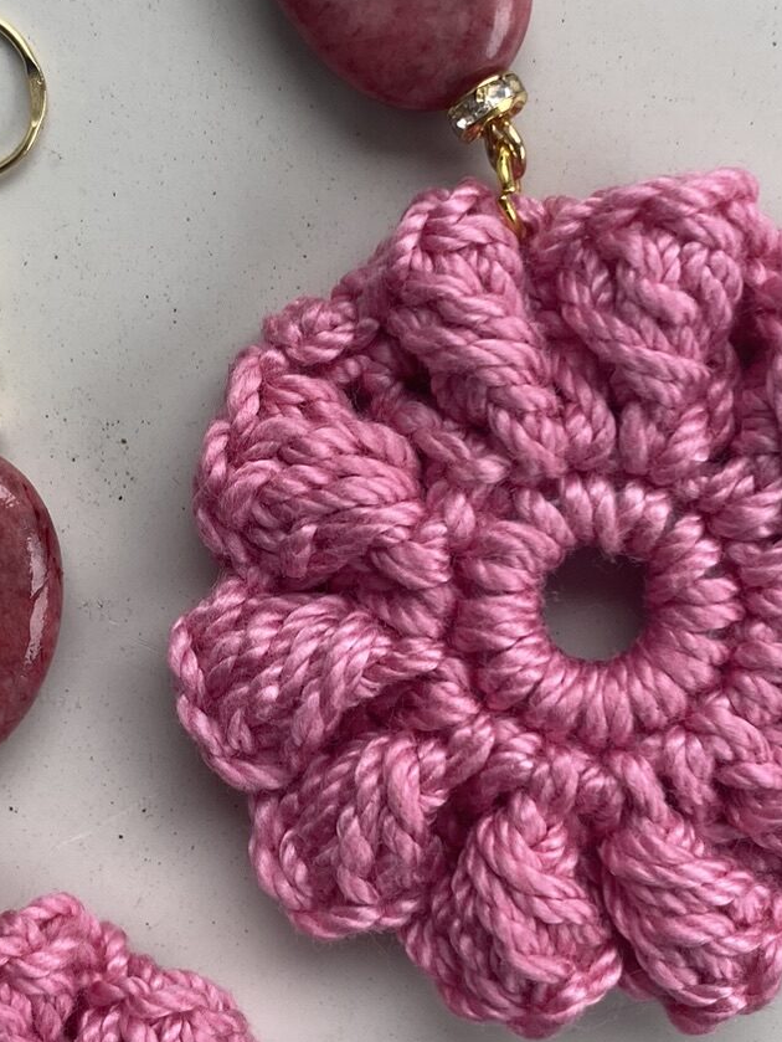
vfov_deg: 31.7
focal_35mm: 61
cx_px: 238
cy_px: 548
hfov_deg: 23.9
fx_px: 1836
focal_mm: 4.25
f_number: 1.8
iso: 32
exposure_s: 1/141
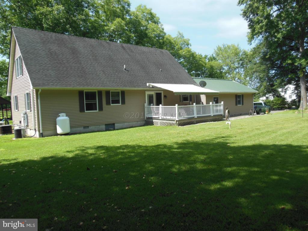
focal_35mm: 25
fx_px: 222
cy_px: 116
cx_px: 154
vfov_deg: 54.9
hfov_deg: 69.4
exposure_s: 1/800
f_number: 3.2
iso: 125
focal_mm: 4.5
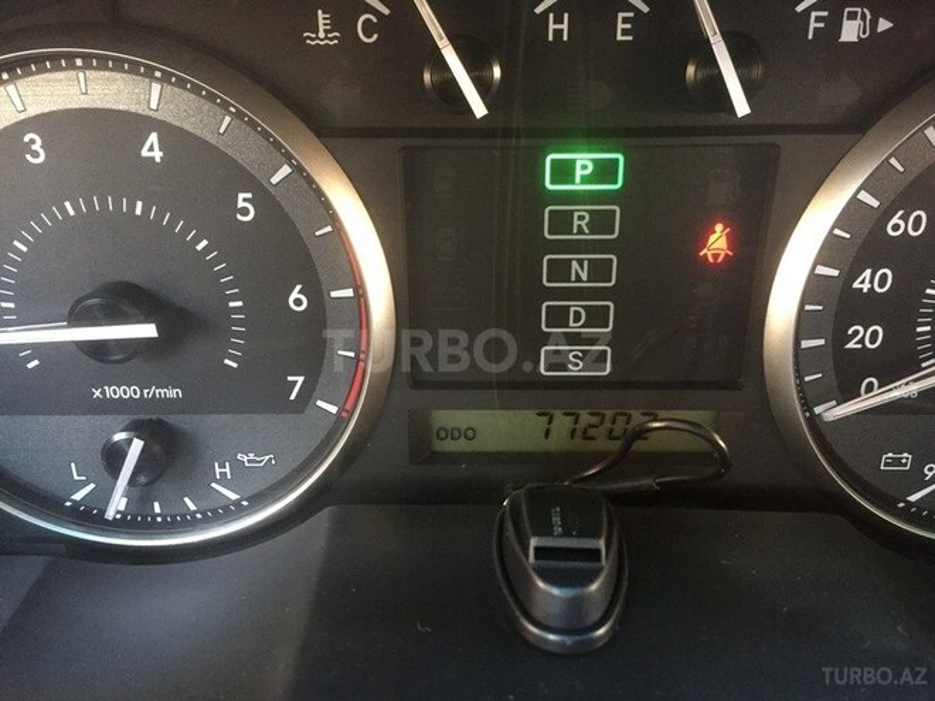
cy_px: 350
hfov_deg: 61.7
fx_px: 783
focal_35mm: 29
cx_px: 468
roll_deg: +0.5
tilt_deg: -42.9
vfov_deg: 48.2
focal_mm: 4.15
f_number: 2.2
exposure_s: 1/20
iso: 250
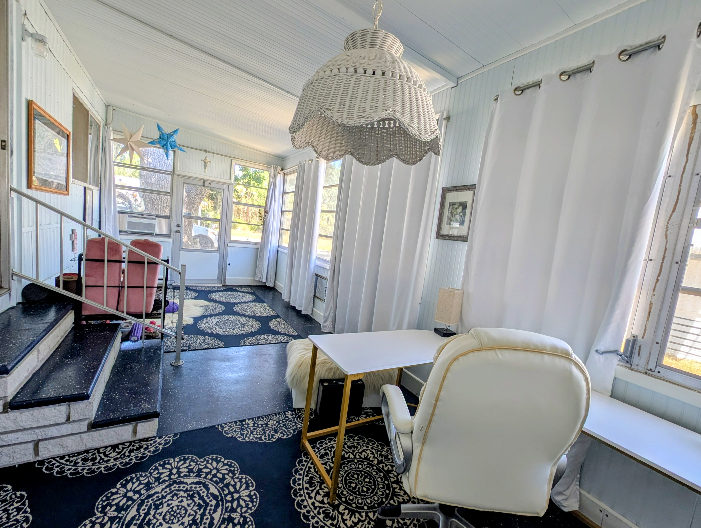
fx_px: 243
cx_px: 350
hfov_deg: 110.5
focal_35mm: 12
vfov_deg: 94.6
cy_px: 264
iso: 48
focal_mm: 2.23
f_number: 1.95
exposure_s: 1/175
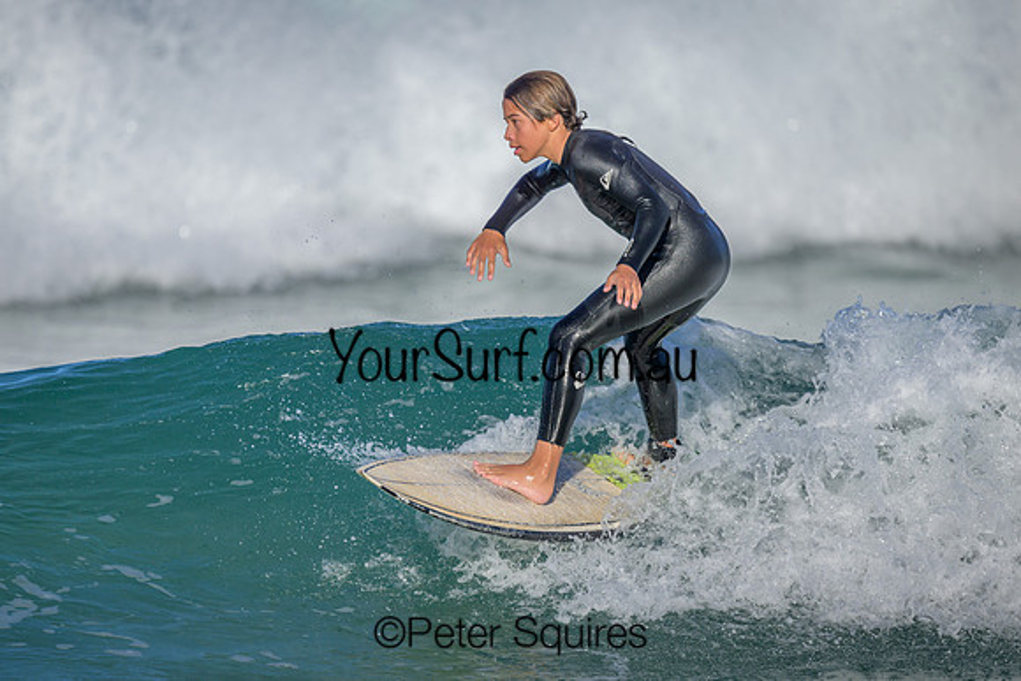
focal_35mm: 824
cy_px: 330
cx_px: 526
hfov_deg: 2.5
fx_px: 23363
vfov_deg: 1.7
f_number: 6.3
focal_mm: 800
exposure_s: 1/2000
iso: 220
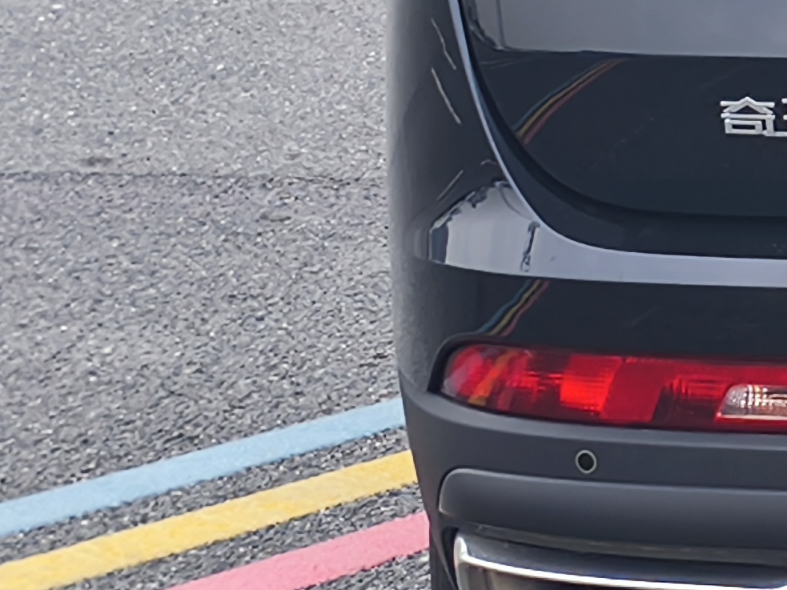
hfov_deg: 10.5
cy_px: -195
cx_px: 1480
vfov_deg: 8.4
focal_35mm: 175
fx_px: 3978
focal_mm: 5.84
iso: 80
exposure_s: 1/928
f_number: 1.6
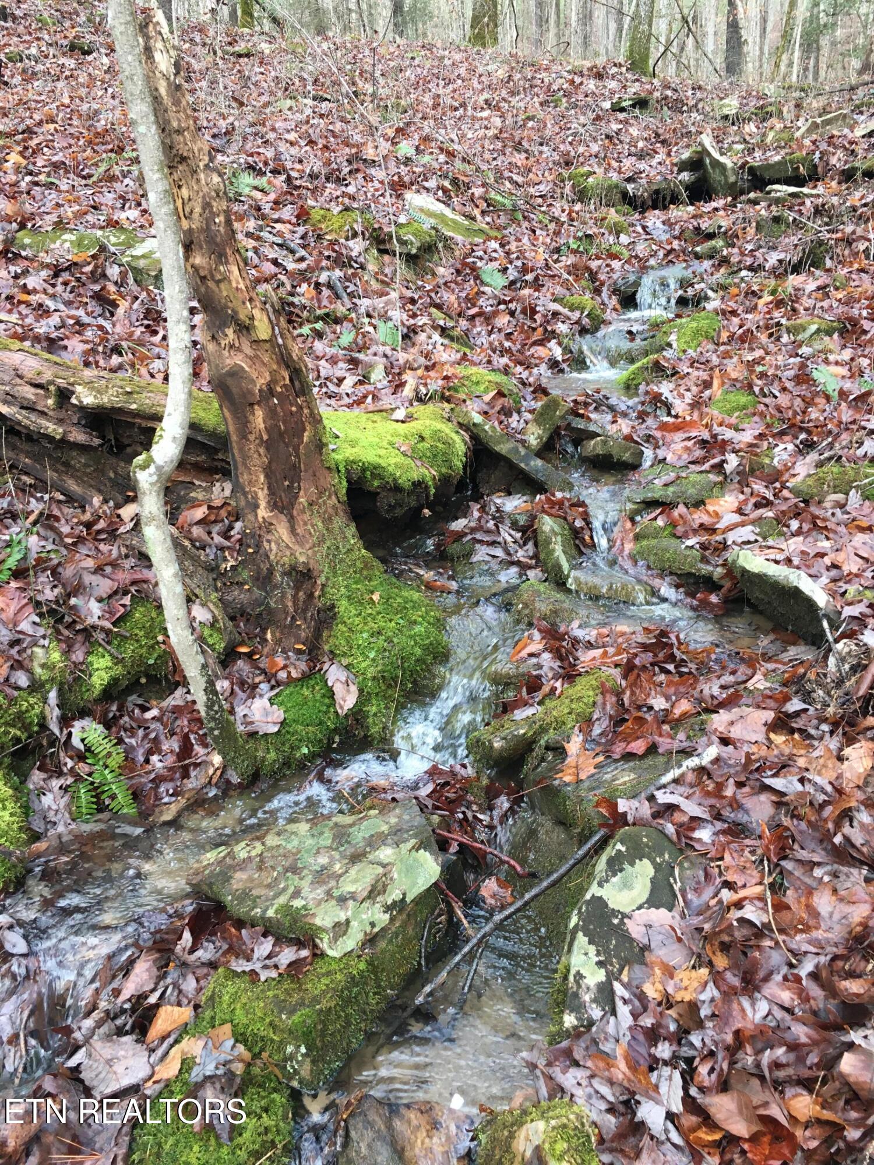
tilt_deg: -16.7
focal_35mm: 29
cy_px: 582
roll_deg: +0.9
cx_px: 437
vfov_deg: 61.7
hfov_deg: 48.2
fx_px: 976
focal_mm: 4.15
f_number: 2.2
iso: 32
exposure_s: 1/40
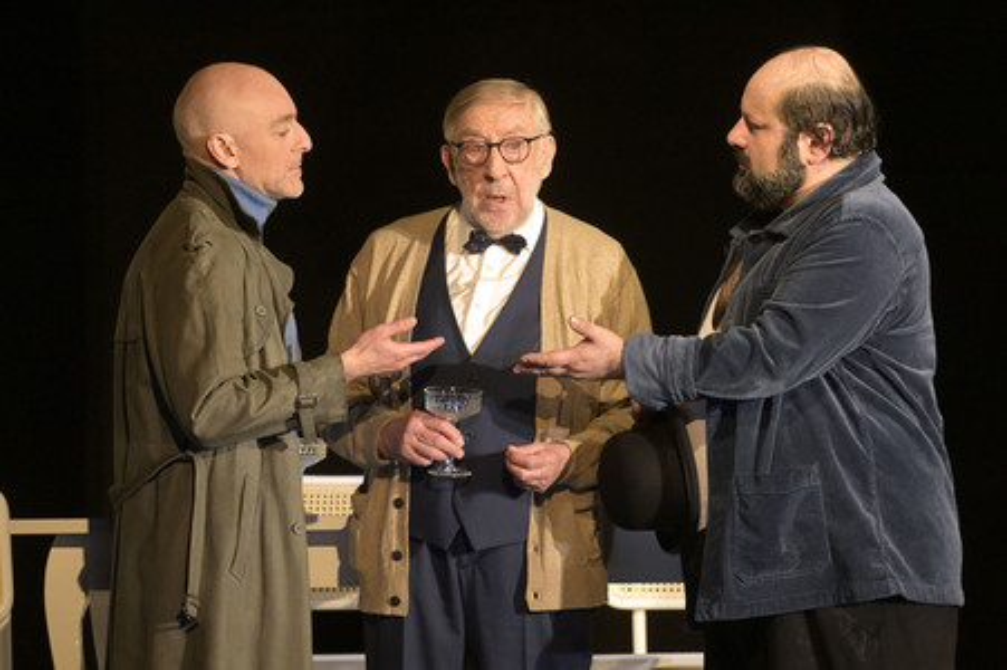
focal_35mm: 220
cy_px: 335
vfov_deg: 6.2
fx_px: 6149
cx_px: 504
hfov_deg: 9.4
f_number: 5.6
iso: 8000
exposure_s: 1/640
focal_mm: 220
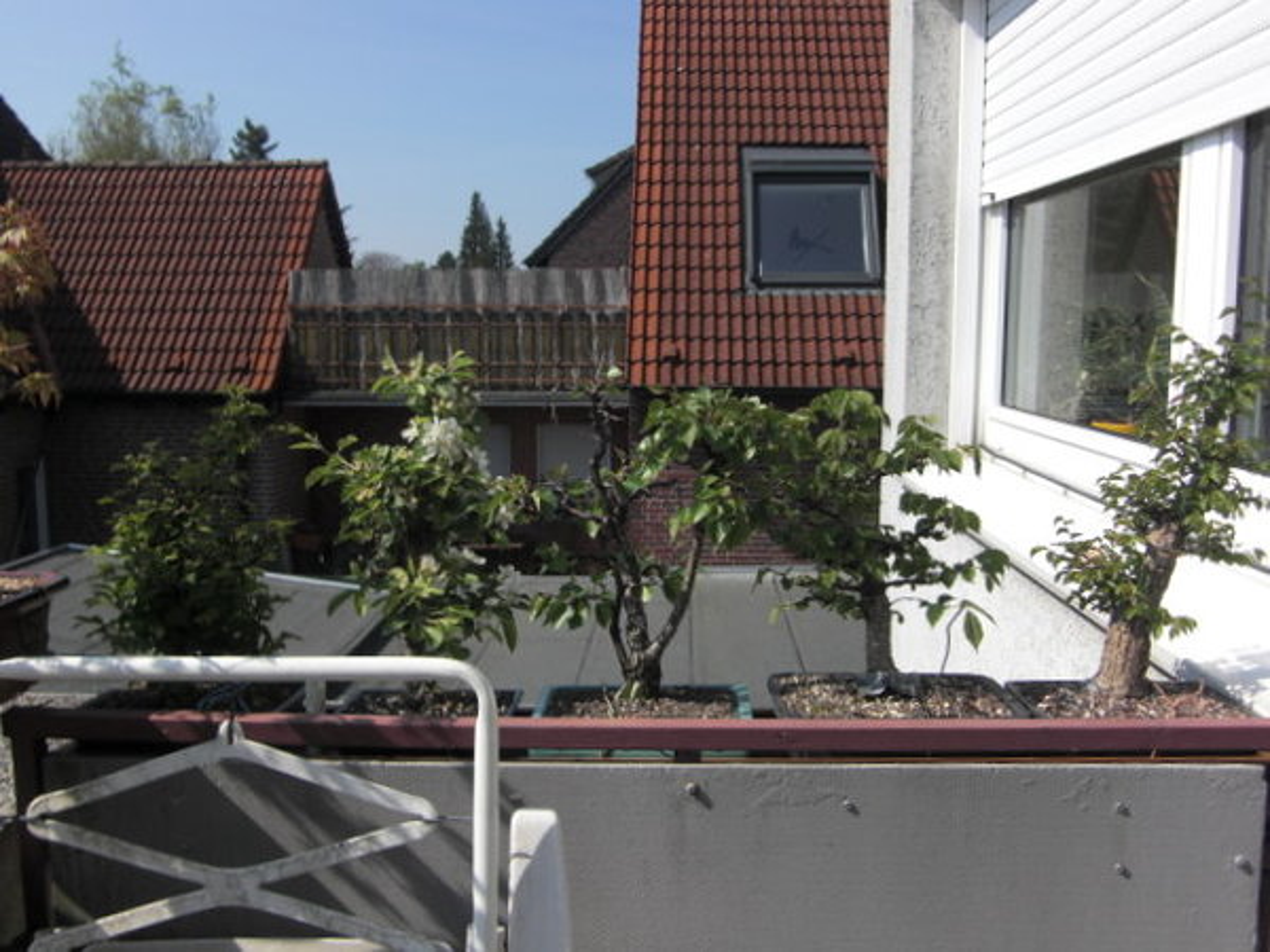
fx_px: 1211
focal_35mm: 33
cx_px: 635
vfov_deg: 42.9
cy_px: 476
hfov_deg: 55.4
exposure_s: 1/200
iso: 50
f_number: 7.2
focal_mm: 5.8
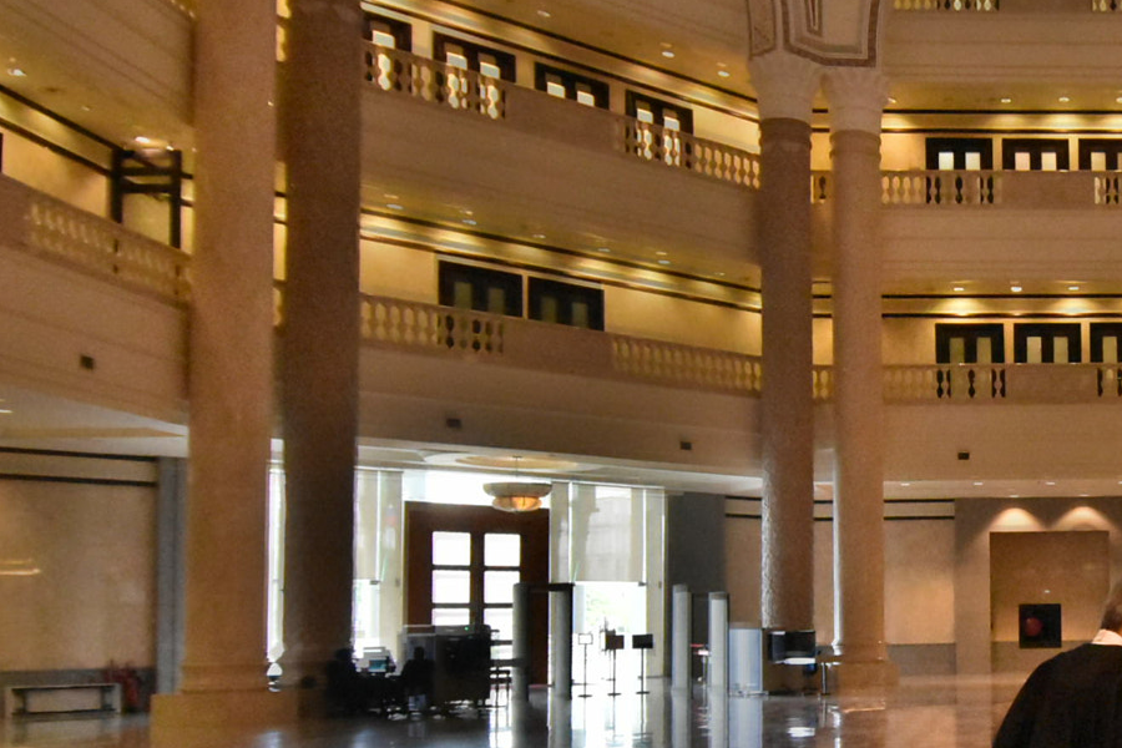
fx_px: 1278
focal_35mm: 41
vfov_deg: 32.1
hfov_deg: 42.0
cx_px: 1085
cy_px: 557
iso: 11400
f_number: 4
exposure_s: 1/800
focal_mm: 12
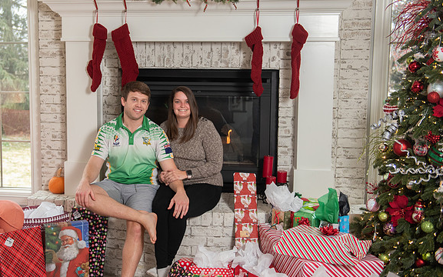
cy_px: 133
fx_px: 652
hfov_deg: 37.2
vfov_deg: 24.0
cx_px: 157
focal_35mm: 54
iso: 500
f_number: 2.8
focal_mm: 38
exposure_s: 1/200
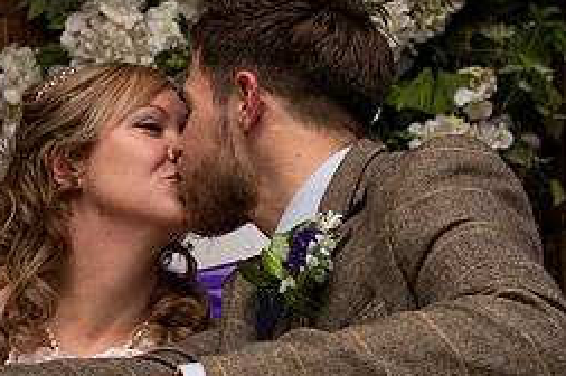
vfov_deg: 13.4
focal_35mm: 101
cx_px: 142
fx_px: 1586
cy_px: 363
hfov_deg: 20.1
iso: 320
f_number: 5.6
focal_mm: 35
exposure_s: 1/100
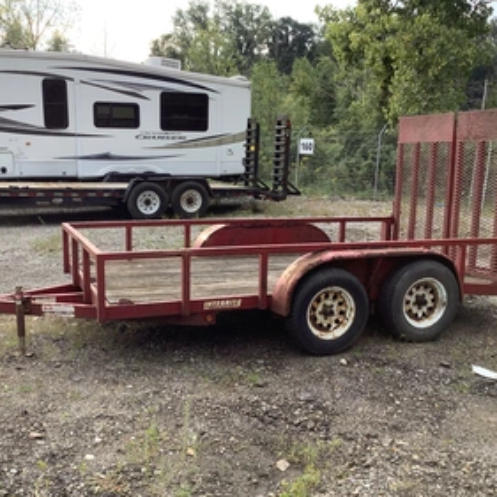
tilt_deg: -13.2
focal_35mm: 39
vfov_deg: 42.8
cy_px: 260
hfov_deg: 42.7
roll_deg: -1.2
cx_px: 216
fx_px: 634
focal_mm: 3.3
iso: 25
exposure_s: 1/120
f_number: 2.4
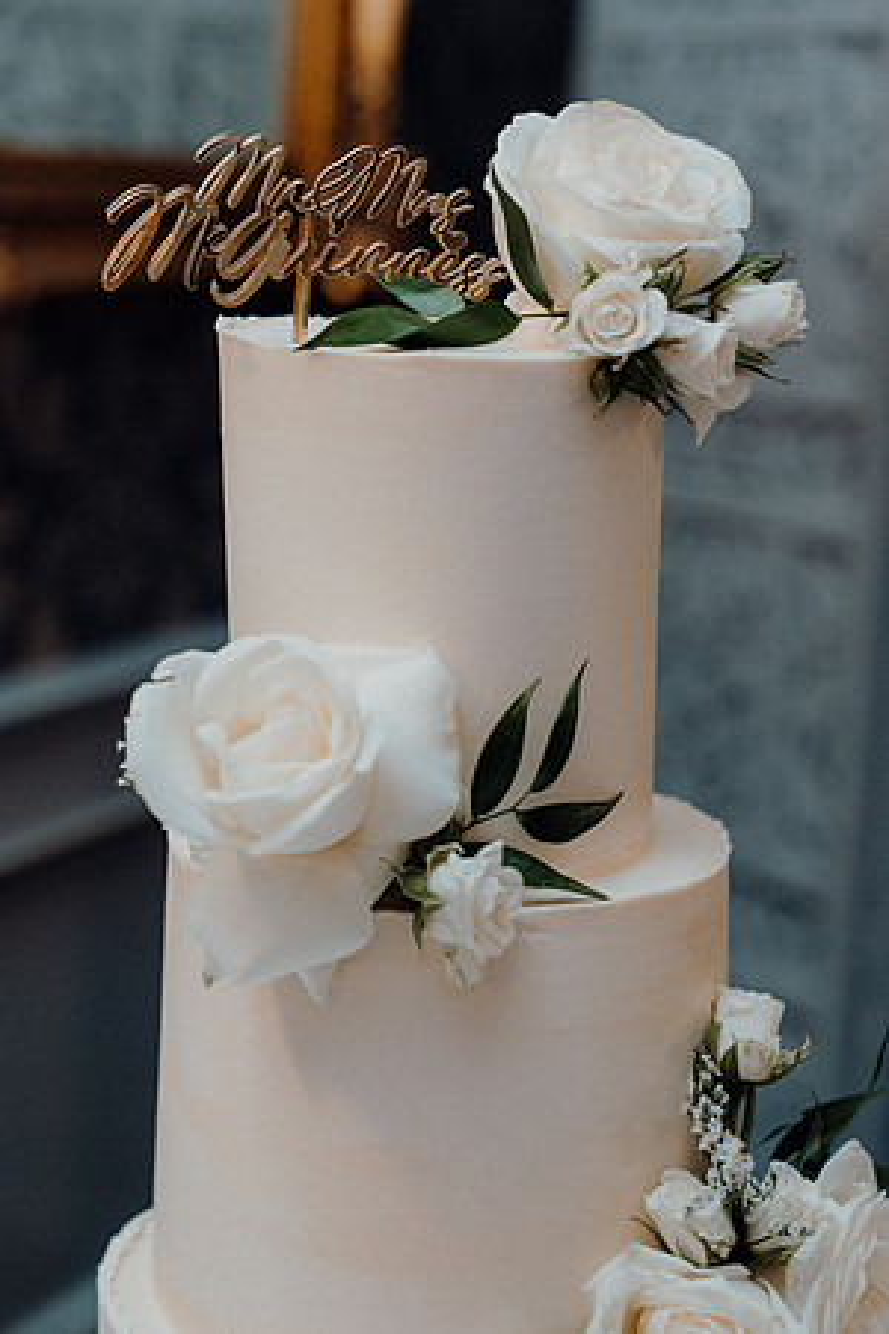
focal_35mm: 70
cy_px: 667
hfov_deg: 19.5
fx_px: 2593
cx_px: 444
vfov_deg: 28.8
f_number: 3.5
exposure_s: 1/160
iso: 2500
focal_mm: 70
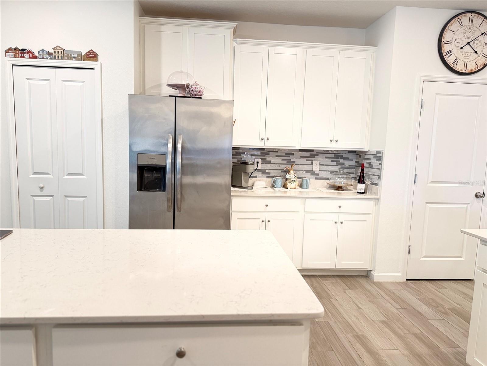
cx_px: 244
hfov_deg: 71.6
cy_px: 183
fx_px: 338
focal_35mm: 24
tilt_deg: -6.7
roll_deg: -1.9
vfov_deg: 56.8
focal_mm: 6.76
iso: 250
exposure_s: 1/60
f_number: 1.78
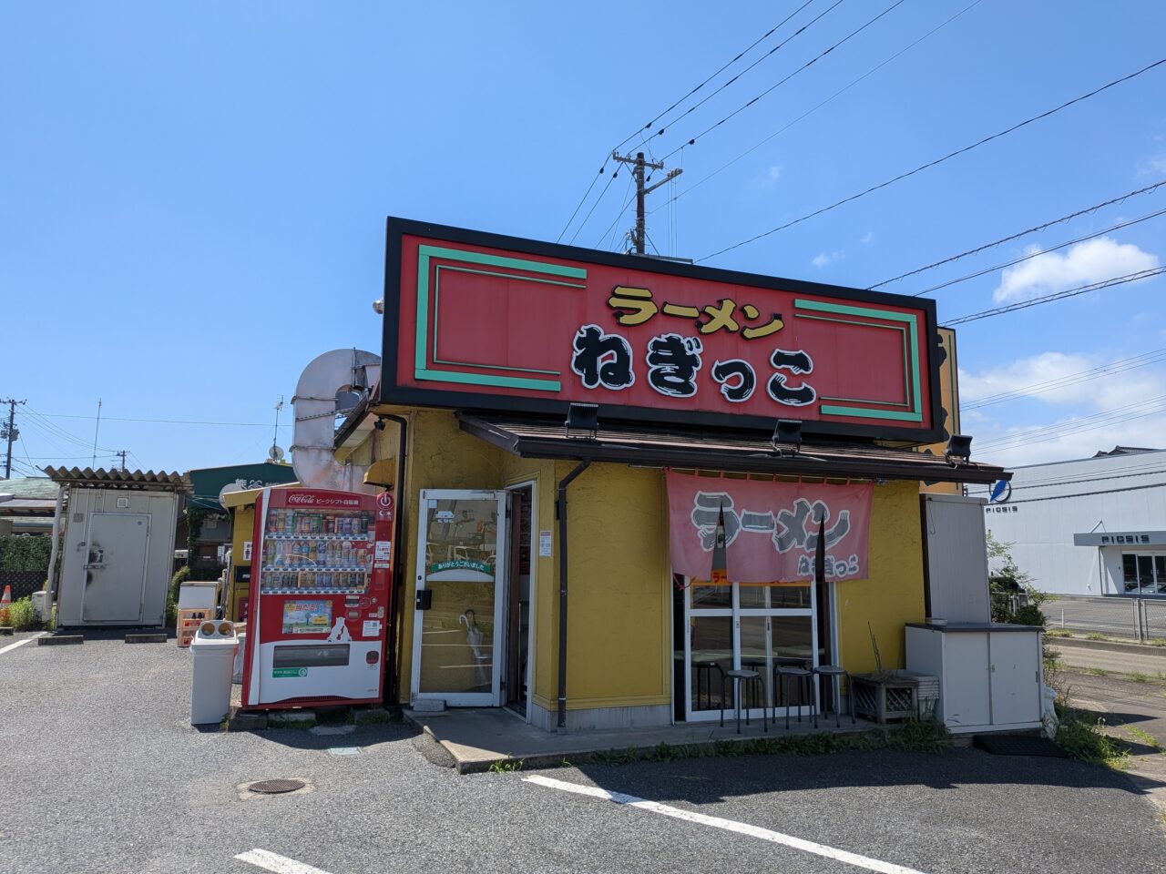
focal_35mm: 24
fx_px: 808
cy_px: 437
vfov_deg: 56.8
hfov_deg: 71.6
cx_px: 583
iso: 25
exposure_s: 1/1418
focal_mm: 4.53
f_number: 1.7
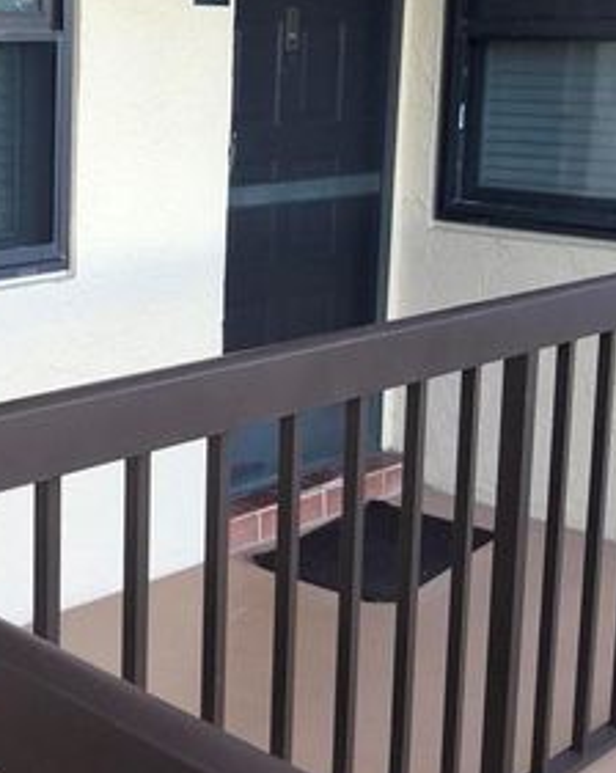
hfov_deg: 24.9
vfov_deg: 32.1
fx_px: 1325
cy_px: 224
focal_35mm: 58
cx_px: -11
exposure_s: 1/120
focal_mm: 3.08
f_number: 2
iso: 125
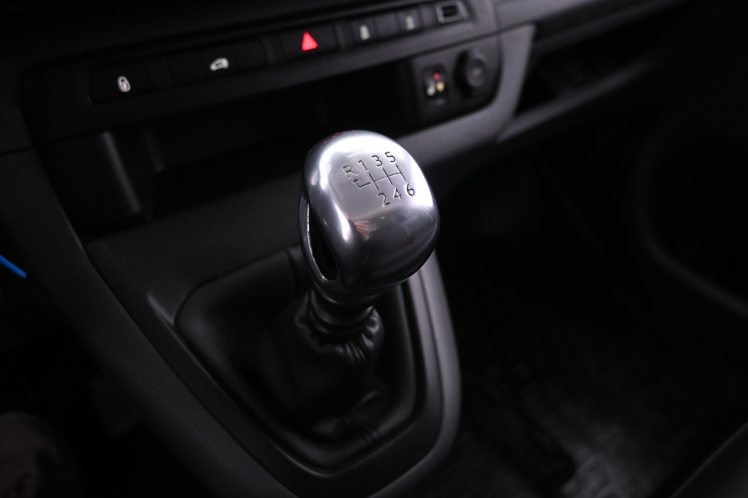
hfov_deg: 68.9
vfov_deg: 49.1
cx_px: 374
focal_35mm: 26
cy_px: 249
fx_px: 545
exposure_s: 1/30
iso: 2800
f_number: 3.5
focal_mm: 17.5
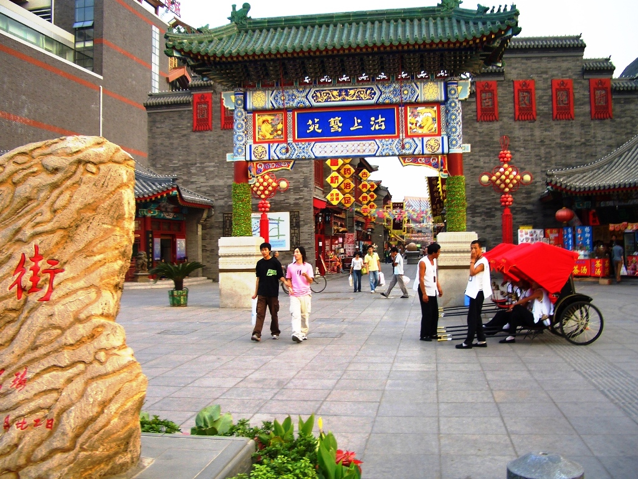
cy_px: 240
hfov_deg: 52.6
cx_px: 319
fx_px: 645
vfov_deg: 40.7
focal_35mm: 35
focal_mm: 5.8
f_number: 2.6
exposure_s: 1/100
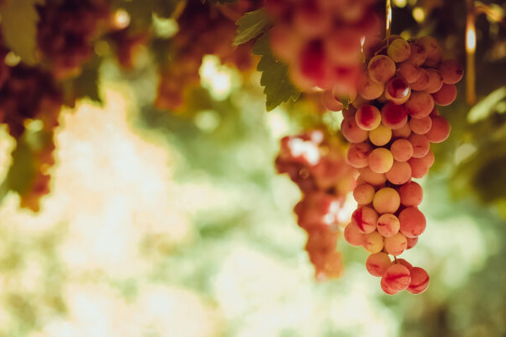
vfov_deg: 7.1
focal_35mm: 192
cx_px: 228
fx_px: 2696
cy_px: 165
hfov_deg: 10.7
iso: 200
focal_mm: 100
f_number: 4.2
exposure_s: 1/160
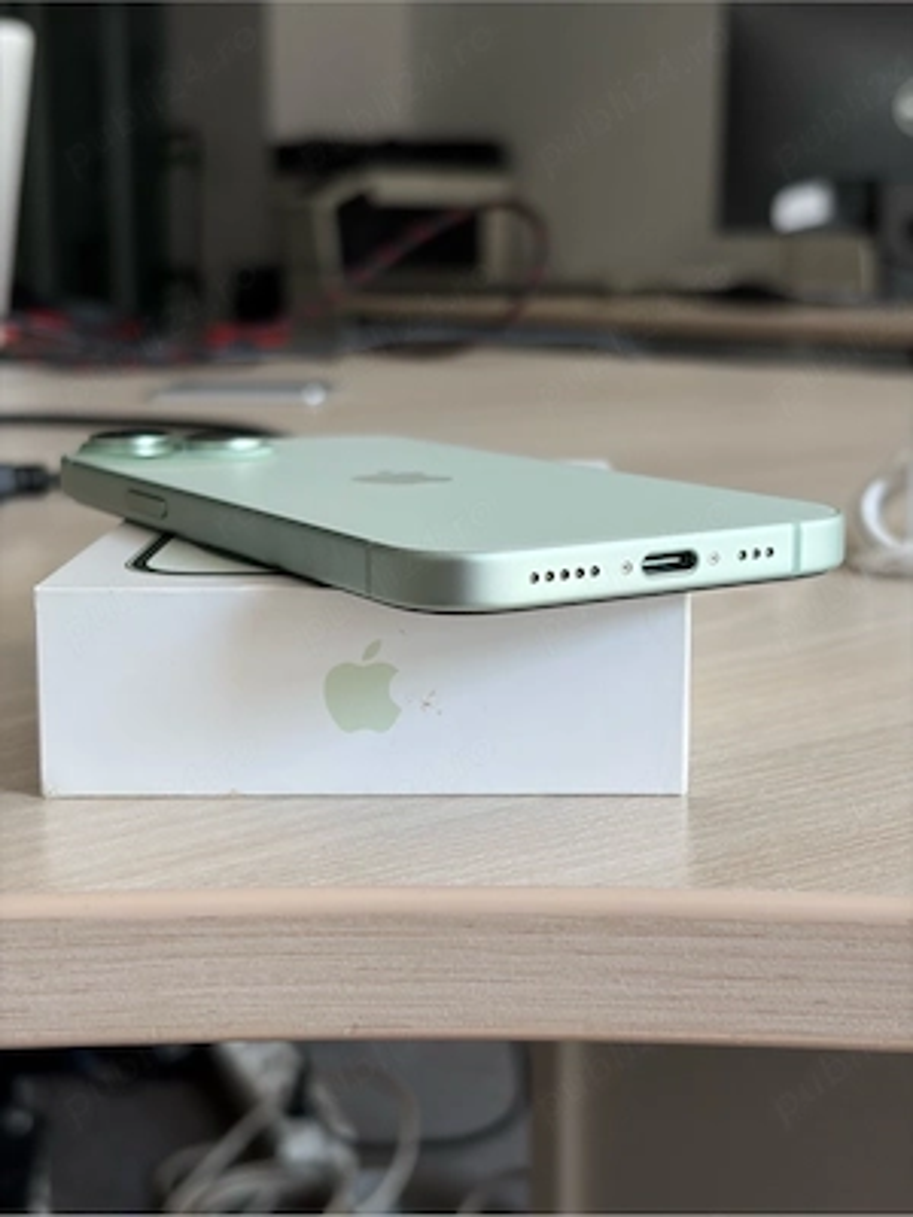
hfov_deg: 28.0
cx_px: 456
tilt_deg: -10.0
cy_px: 608
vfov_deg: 36.8
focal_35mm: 52
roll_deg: +0.7
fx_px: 1829
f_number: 1.6
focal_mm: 5.96
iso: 32
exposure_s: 1/290
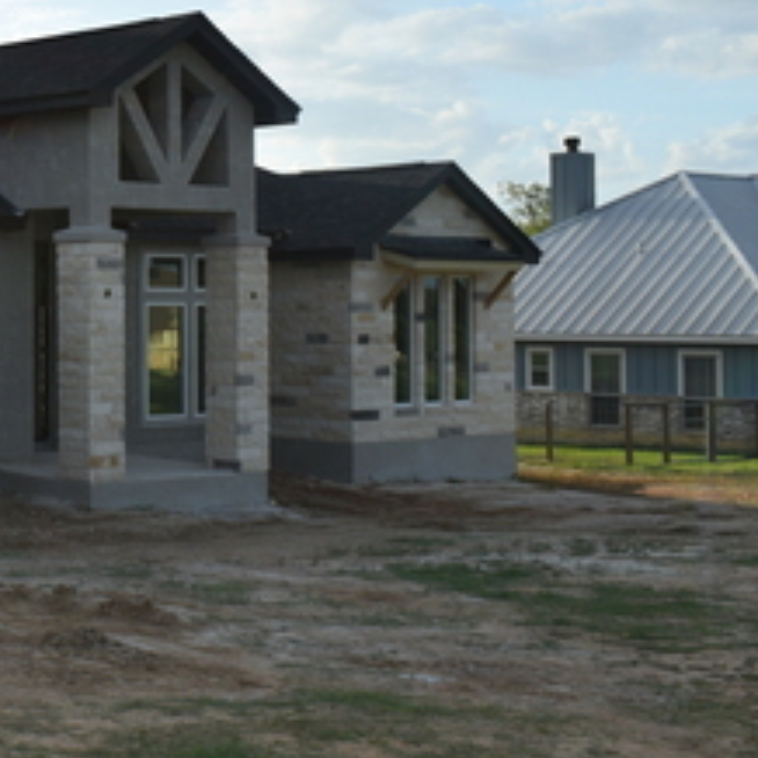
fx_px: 1858
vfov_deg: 22.9
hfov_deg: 21.2
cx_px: -188
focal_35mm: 75
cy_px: 235
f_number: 9
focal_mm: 20
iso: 200
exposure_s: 1/320
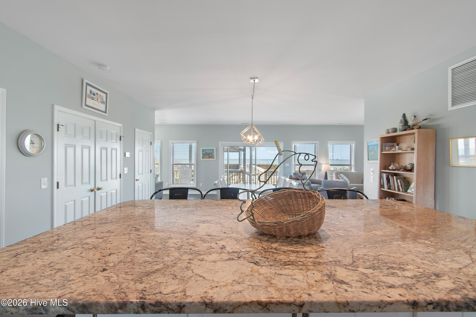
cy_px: 158
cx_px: 238
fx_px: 198
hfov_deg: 100.4
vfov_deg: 77.3
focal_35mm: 15
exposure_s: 1/20
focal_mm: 10
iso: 100
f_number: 4.5
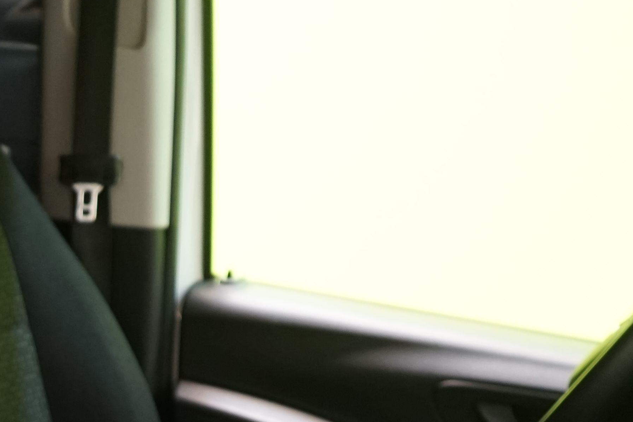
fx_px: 1653
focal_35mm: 94
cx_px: -106
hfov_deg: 20.4
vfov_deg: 13.5
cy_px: 670
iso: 1250
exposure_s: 1/30
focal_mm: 28
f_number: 3.5
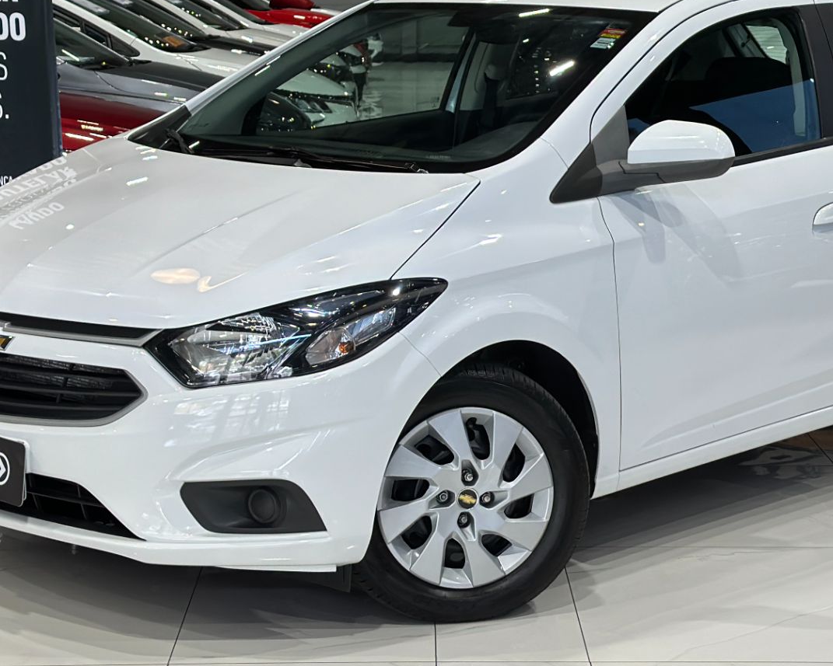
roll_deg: -0.6
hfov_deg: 22.7
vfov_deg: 18.3
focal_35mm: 84
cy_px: 276
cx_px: 485
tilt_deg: -8.5
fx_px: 2071
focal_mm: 6.86
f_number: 1.78
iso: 125
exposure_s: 1/160
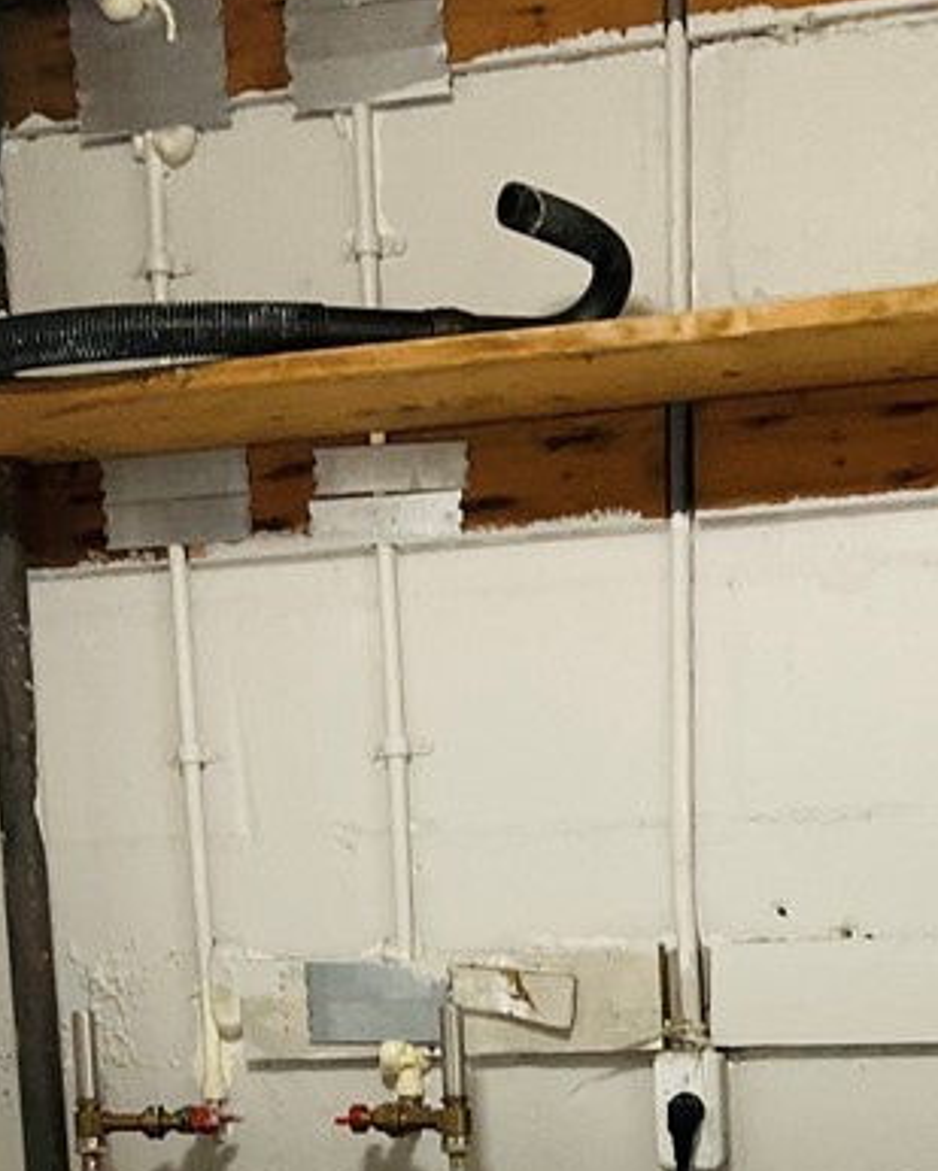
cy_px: 1480
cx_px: 556
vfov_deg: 22.9
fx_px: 2602
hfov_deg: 20.4
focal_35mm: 75
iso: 80
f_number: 1.8
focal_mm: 3
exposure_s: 1/60
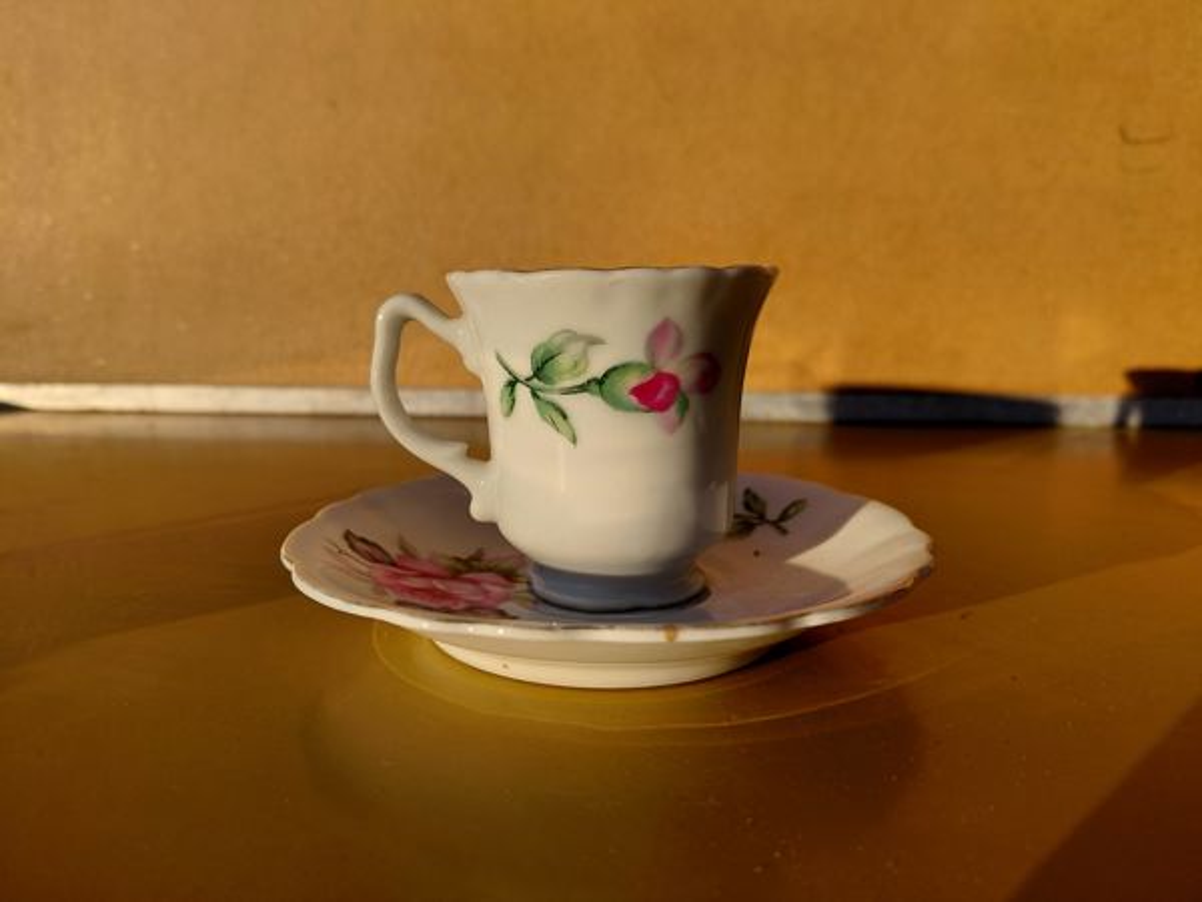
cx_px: 601
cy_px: 451
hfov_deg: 69.4
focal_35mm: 25
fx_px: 868
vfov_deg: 54.9
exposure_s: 1/3876
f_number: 1.8
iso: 50
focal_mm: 4.69
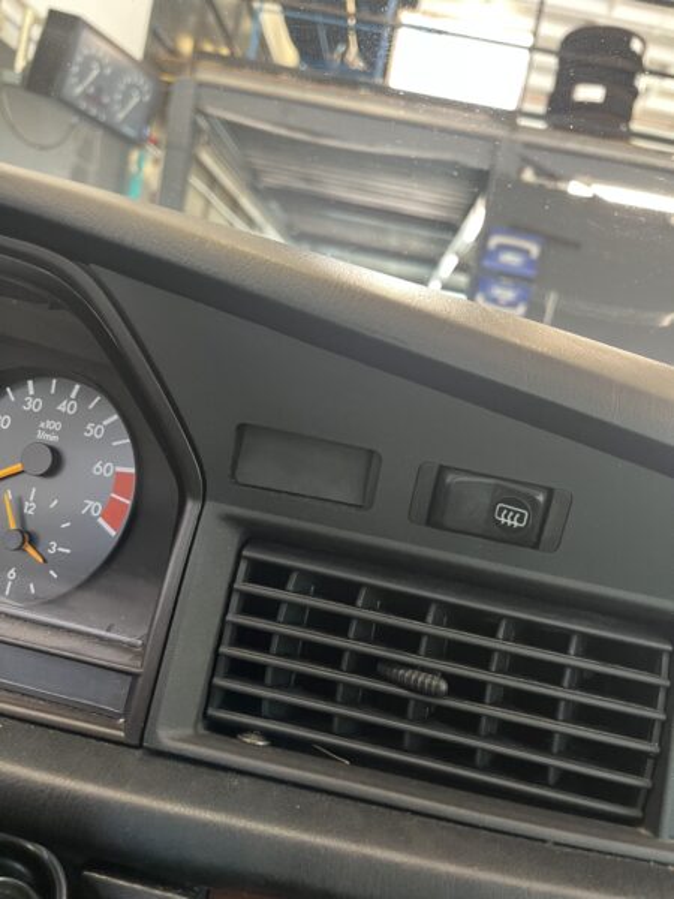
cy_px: 450
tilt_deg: -7.0
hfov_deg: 53.1
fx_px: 675
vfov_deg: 67.3
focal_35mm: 26
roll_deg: -11.3
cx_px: 337
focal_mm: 5.1
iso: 200
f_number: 1.6
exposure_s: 1/50
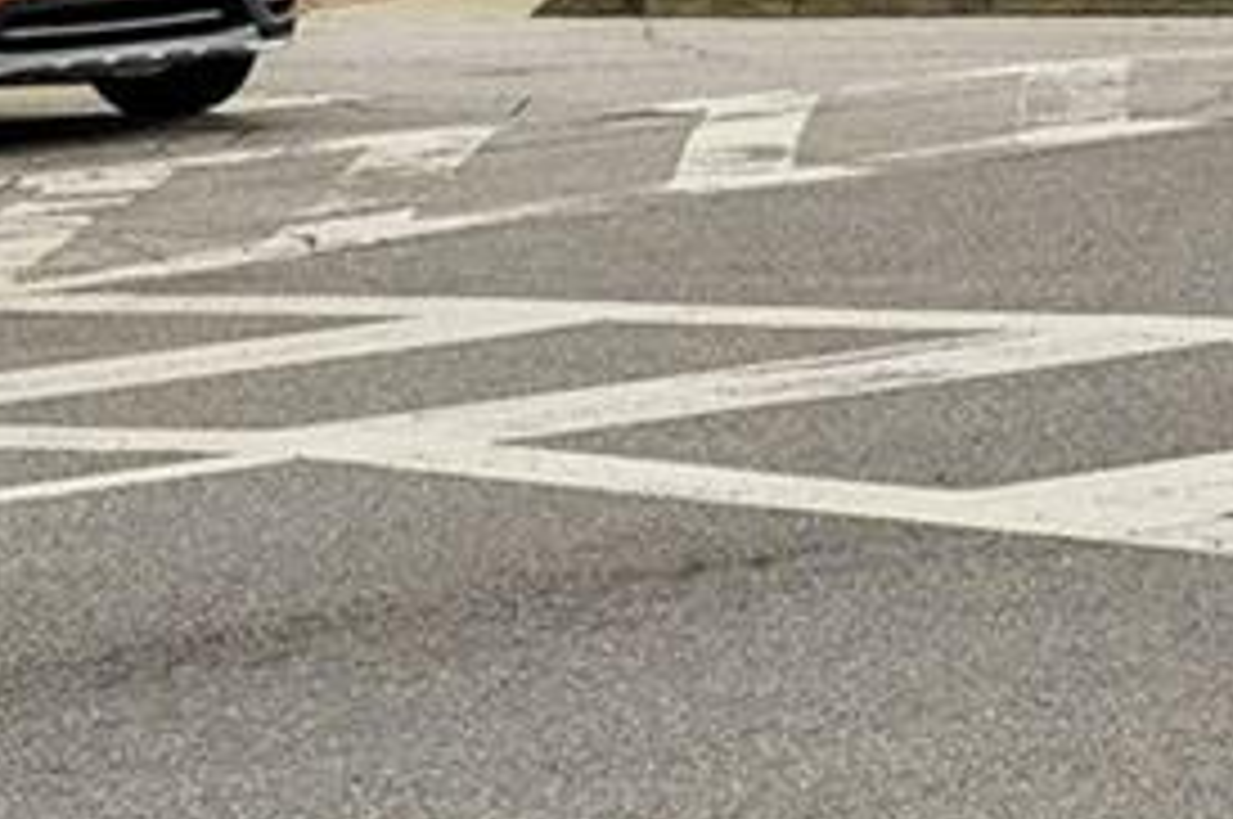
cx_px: 2403
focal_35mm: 222
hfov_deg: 8.8
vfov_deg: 6.1
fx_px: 7594
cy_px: -540
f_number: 5.6
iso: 320
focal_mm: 38
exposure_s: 1/500
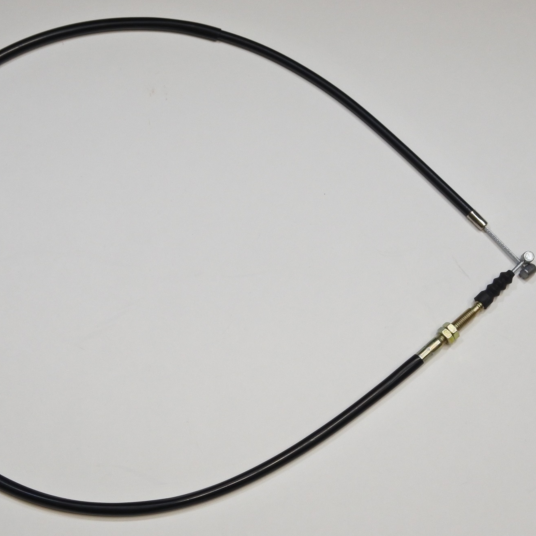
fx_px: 1366
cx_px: 190
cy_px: 269
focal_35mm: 78
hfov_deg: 22.1
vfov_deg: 22.2
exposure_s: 1/125
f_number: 5
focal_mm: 22.7
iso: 800
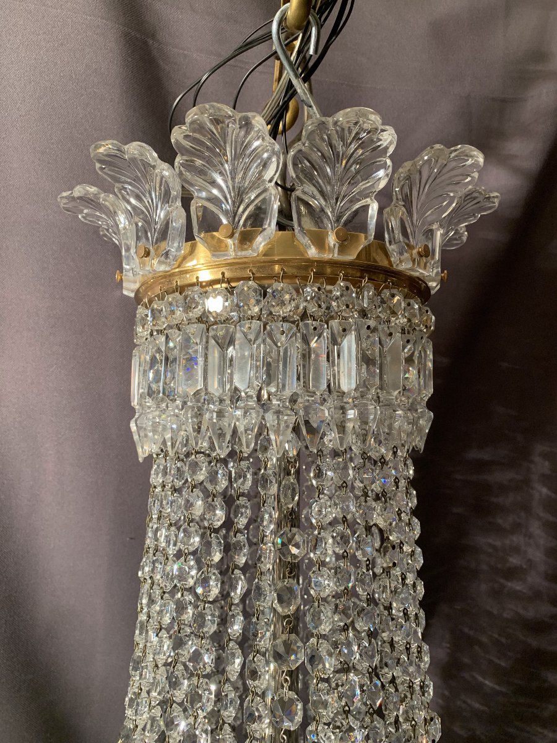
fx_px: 558
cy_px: 372
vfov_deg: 67.3
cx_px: 278
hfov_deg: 53.1
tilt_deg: +4.1
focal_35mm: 26
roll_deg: -0.8
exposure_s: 1/50
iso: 100
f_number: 1.8
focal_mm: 4.25
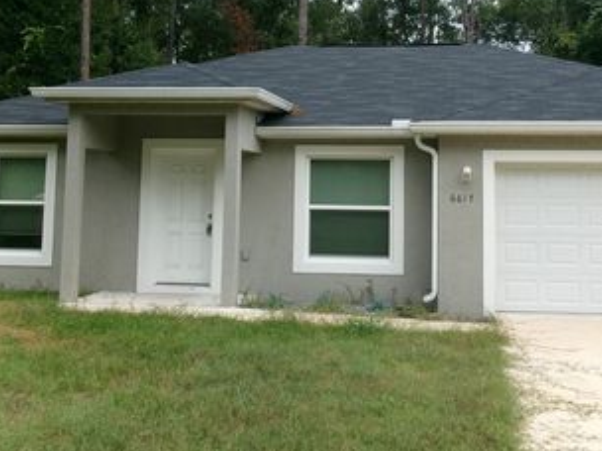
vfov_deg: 30.9
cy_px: 108
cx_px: 382
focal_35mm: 46
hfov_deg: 40.9
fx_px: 800
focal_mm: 5.1
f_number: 10.8
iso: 100
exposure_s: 1/56
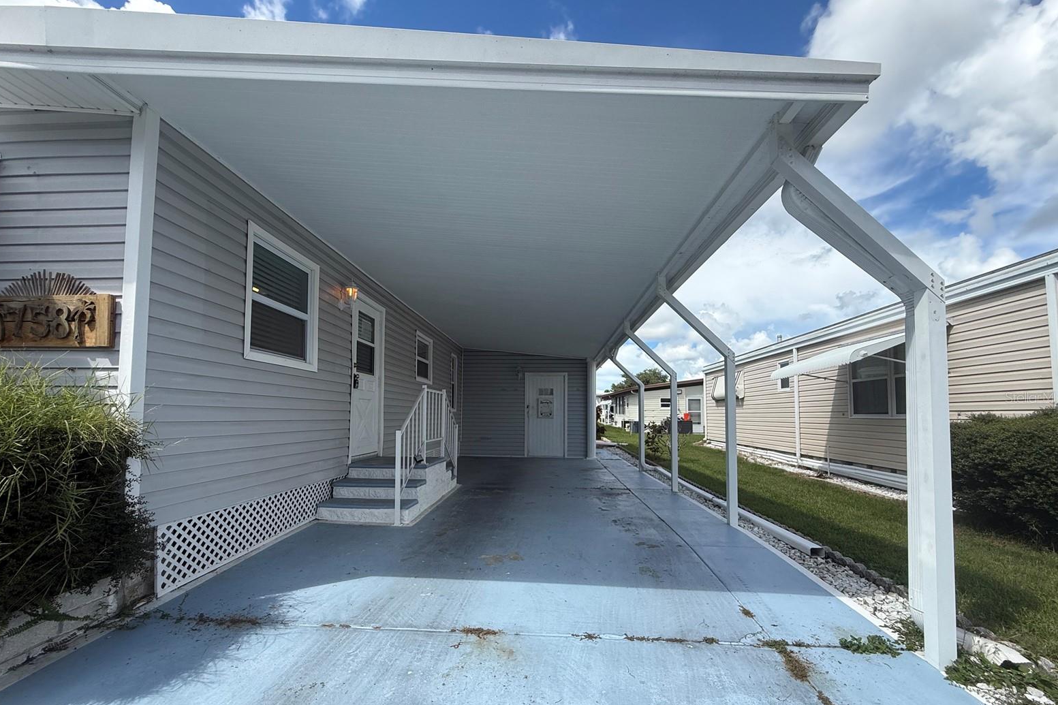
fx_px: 441
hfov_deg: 100.4
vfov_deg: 77.0
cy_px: 397
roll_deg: -0.9
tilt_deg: +3.1
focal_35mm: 15
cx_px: 525
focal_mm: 2.22
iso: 50
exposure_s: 1/1572
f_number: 2.2
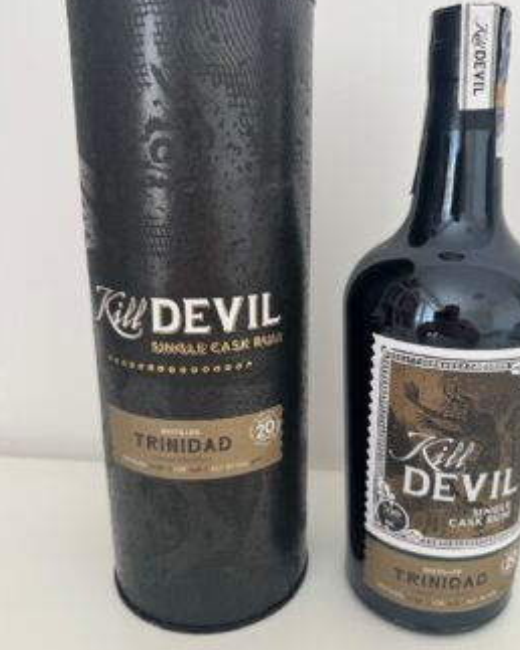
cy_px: 312
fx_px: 558
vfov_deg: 60.5
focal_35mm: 29
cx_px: 296
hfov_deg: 49.8
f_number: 1.78
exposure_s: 1/121
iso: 80
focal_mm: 6.76
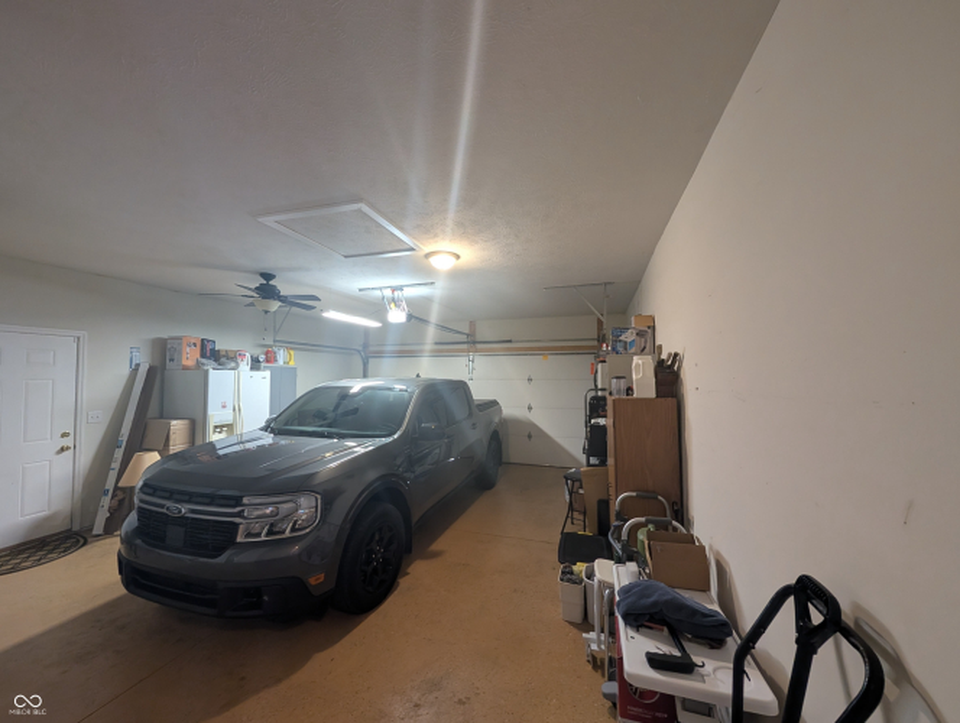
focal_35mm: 12
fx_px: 333
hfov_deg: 110.5
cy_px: 362
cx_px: 480
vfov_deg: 94.6
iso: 152
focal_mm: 2.02
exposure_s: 1/30
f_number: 1.7
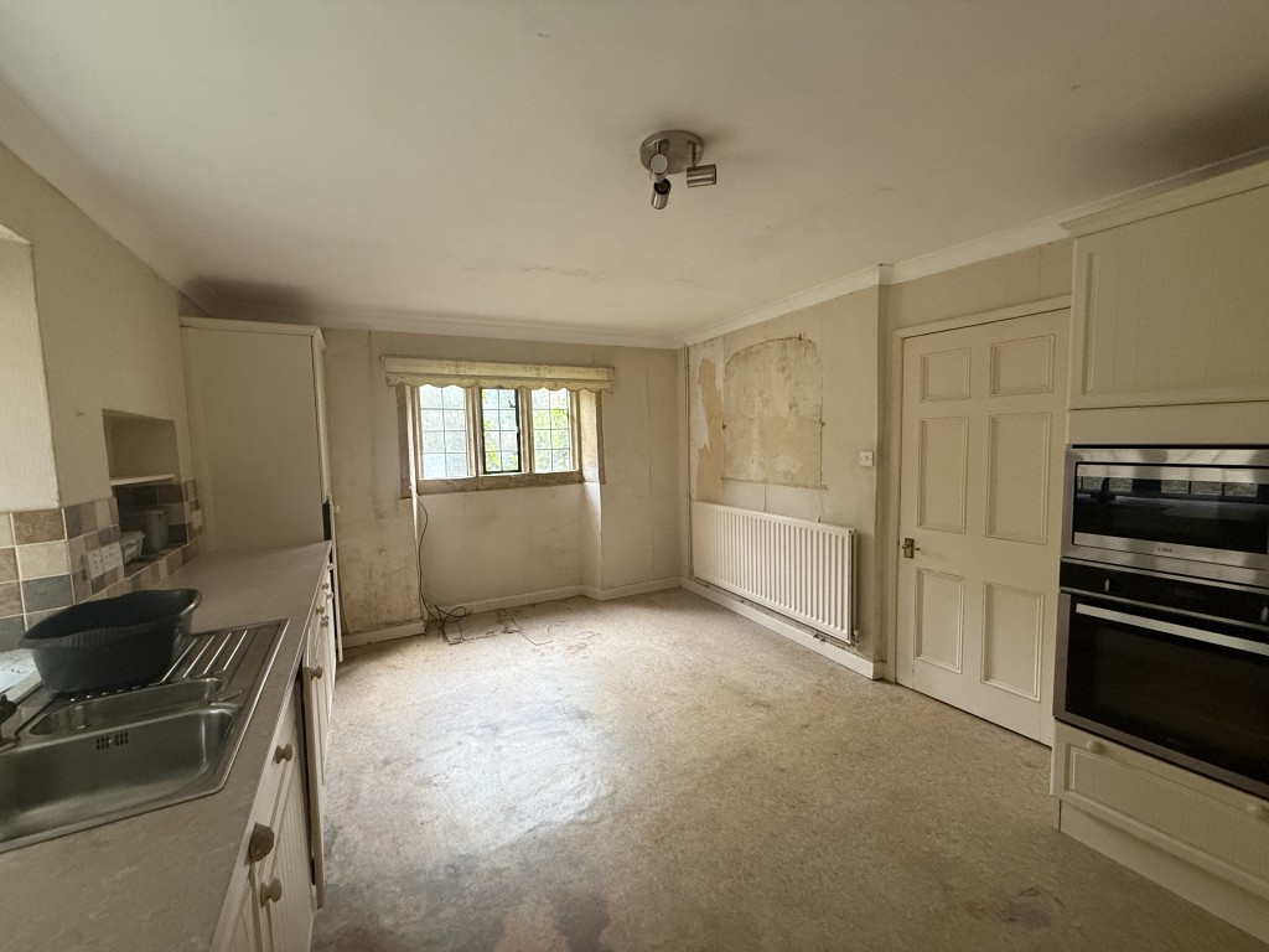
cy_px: 476
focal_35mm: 14
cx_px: 634
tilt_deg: -3.2
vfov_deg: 85.7
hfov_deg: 102.1
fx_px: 513
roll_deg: +0.7
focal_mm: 2.22
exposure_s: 1/83
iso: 320
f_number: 2.2
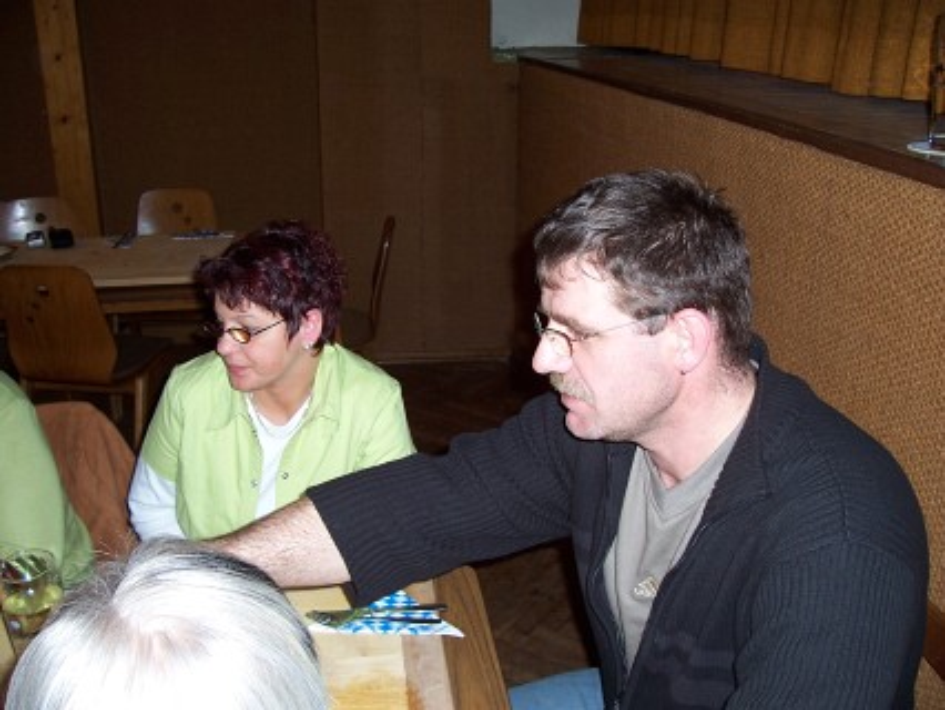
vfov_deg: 41.8
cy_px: 355
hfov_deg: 53.9
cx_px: 472
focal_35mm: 34
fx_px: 929
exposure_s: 1/60
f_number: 2.7
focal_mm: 5.6
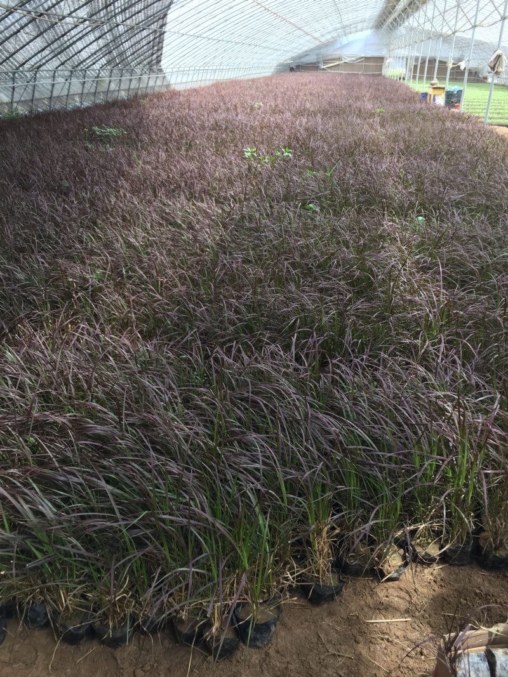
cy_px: 338
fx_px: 568
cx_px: 254
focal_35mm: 29
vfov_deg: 61.7
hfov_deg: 48.2
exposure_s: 1/116
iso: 32
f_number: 2.2
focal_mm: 4.15
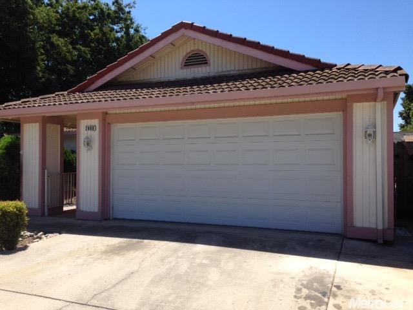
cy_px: 155
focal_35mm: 33
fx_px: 394
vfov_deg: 42.9
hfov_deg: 55.4
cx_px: 206
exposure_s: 1/1261
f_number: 2.4
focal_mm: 4.12
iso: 50
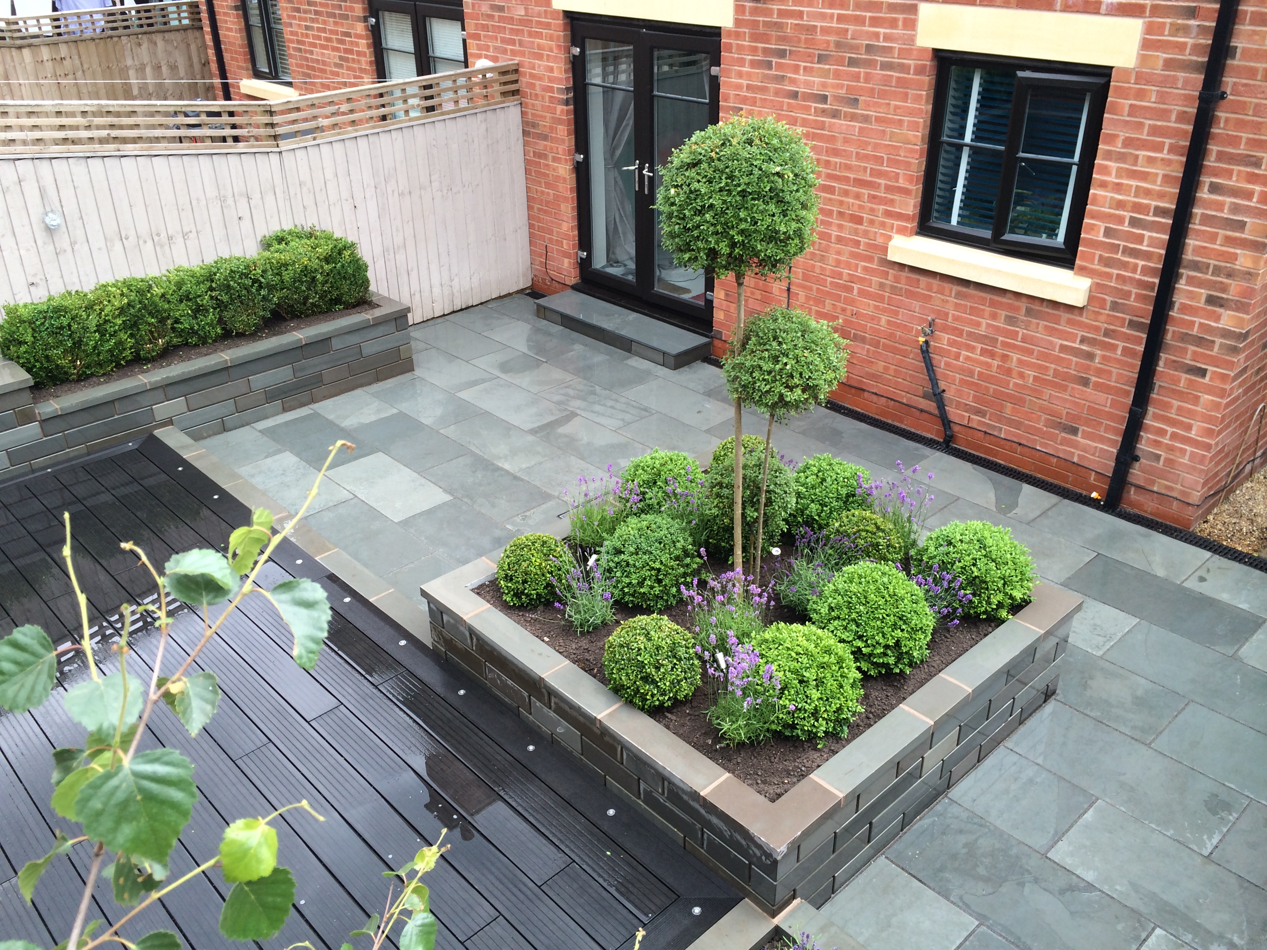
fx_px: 1098
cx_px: 634
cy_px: 475
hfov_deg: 60.0
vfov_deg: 46.8
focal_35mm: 30
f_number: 2.2
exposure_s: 1/297
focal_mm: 4.12
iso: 32
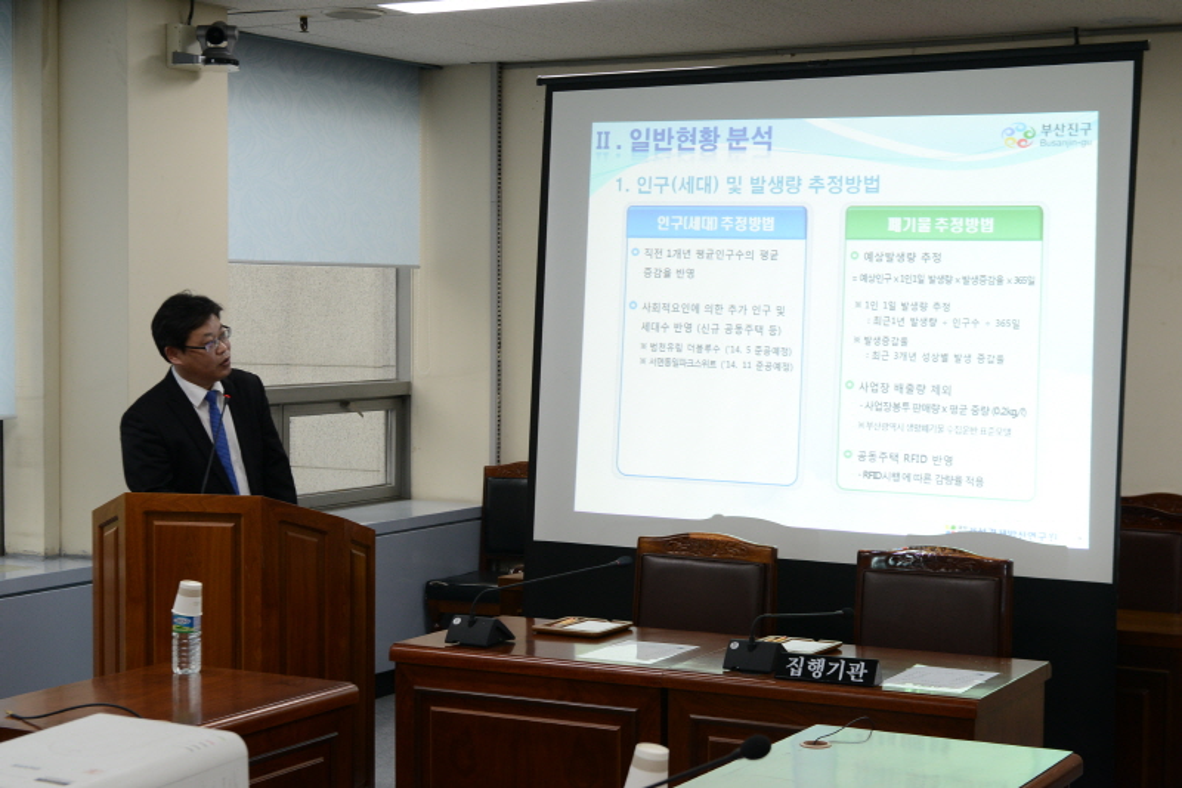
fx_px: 2035
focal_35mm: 62
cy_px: 394
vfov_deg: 21.9
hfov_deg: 32.4
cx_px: 591
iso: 1250
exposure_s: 1/100
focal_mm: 62
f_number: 7.1
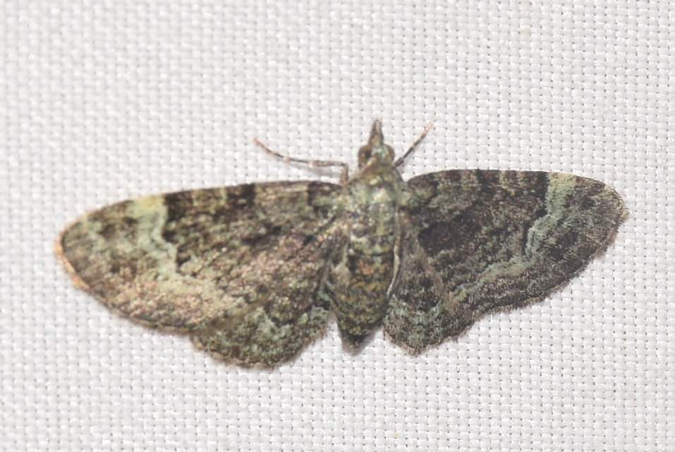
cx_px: 338
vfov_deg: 6.6
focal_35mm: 210
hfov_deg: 9.8
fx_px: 3941
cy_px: 226
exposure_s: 1/160
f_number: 13
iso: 100
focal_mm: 140
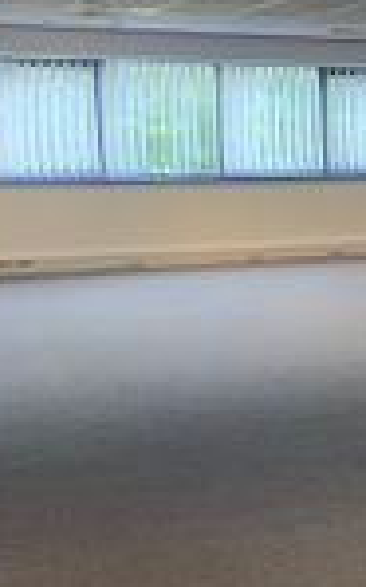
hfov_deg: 14.5
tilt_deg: -6.7
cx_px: 736
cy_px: 280
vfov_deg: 27.9
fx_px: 1182
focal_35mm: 74
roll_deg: +0.1
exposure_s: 1/50
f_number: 1.8
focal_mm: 4.25
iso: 64
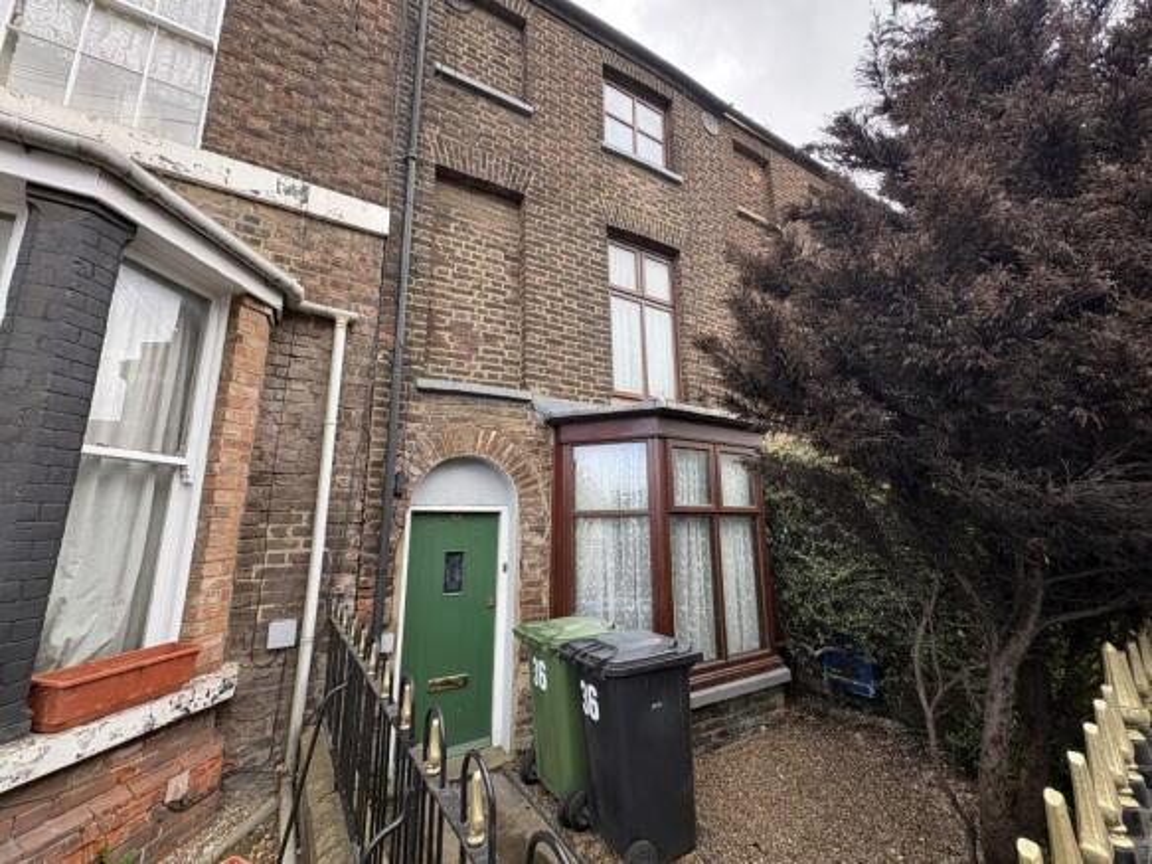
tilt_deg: +11.4
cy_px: 432
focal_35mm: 14
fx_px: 466
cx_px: 576
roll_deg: +1.2
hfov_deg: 102.1
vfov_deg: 85.7
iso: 40
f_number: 2.2
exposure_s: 1/270
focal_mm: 2.22
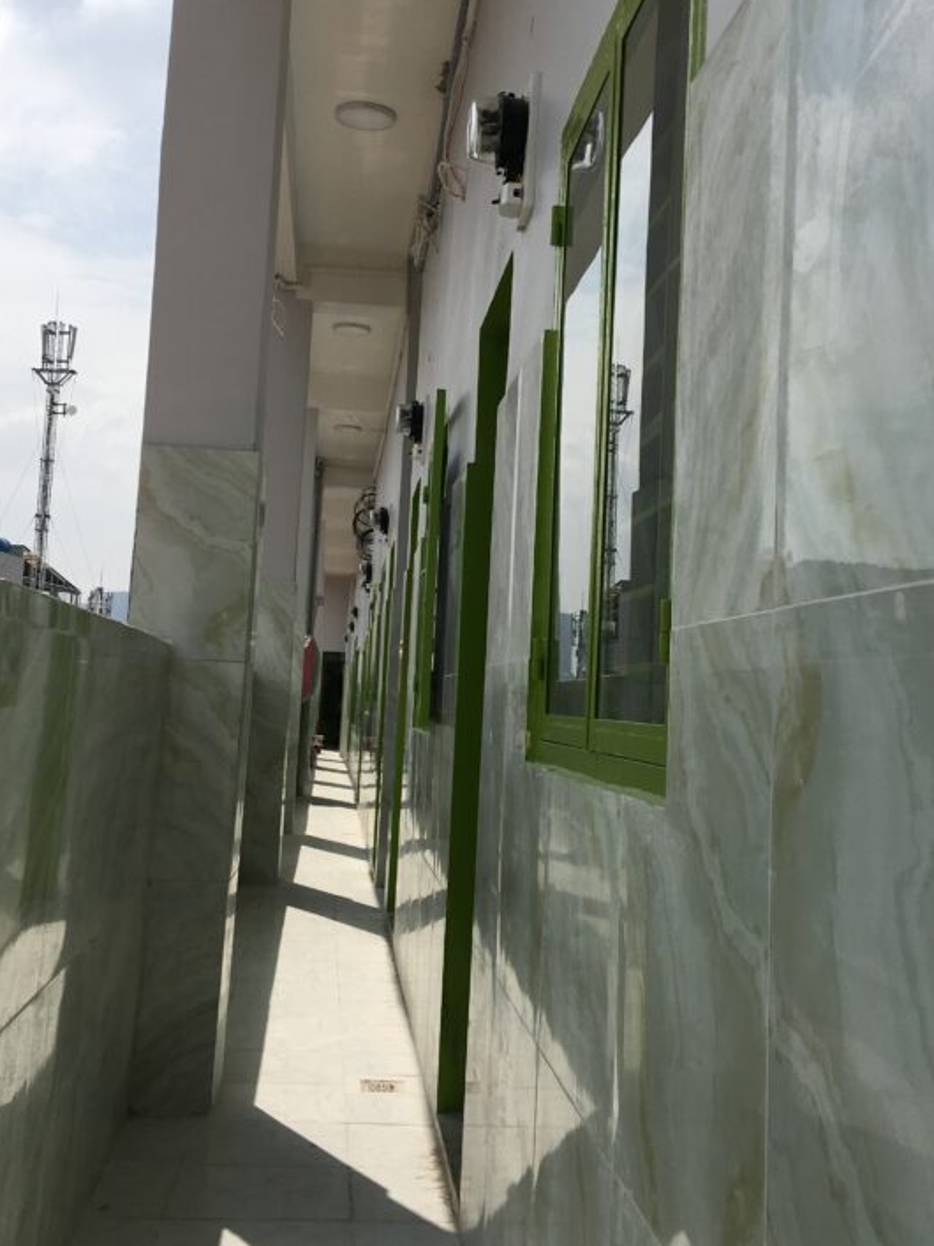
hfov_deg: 34.3
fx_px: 1511
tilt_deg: +7.2
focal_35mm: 42
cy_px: 525
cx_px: 497
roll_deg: -3.6
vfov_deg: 44.7
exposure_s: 1/3344
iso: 25
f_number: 2.2
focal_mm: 4.15
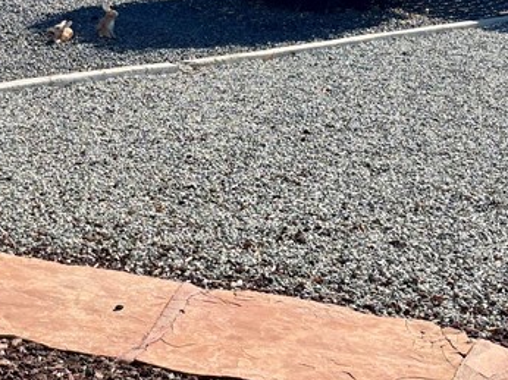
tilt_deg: -13.9
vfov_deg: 19.1
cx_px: 95
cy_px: 131
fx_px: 1129
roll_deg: -2.0
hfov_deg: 24.9
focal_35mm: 77
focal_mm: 5.96
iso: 50
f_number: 1.6
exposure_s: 1/2451
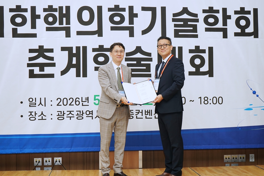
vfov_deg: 23.8
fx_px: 418
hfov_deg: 35.1
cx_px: 132
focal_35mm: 57
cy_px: 88
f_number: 6.3
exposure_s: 1/125
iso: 400
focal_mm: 57
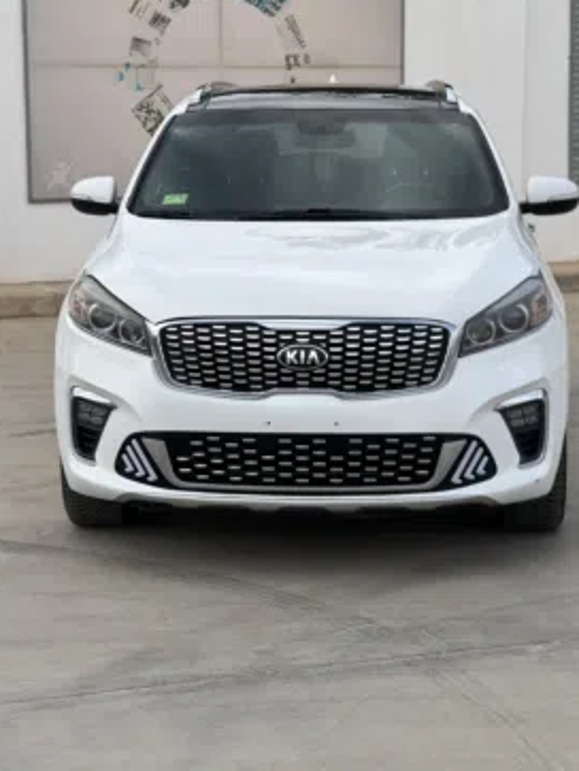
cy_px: 354
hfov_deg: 17.4
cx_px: 296
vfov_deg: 23.0
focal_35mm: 85
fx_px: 1893
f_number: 2.8
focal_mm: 9
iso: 25
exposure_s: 1/121
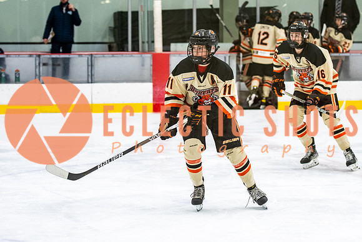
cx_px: 220
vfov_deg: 9.2
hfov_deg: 13.7
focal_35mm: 150
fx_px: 1504
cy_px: 95
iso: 1600
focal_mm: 82
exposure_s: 1/640
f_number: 2.8
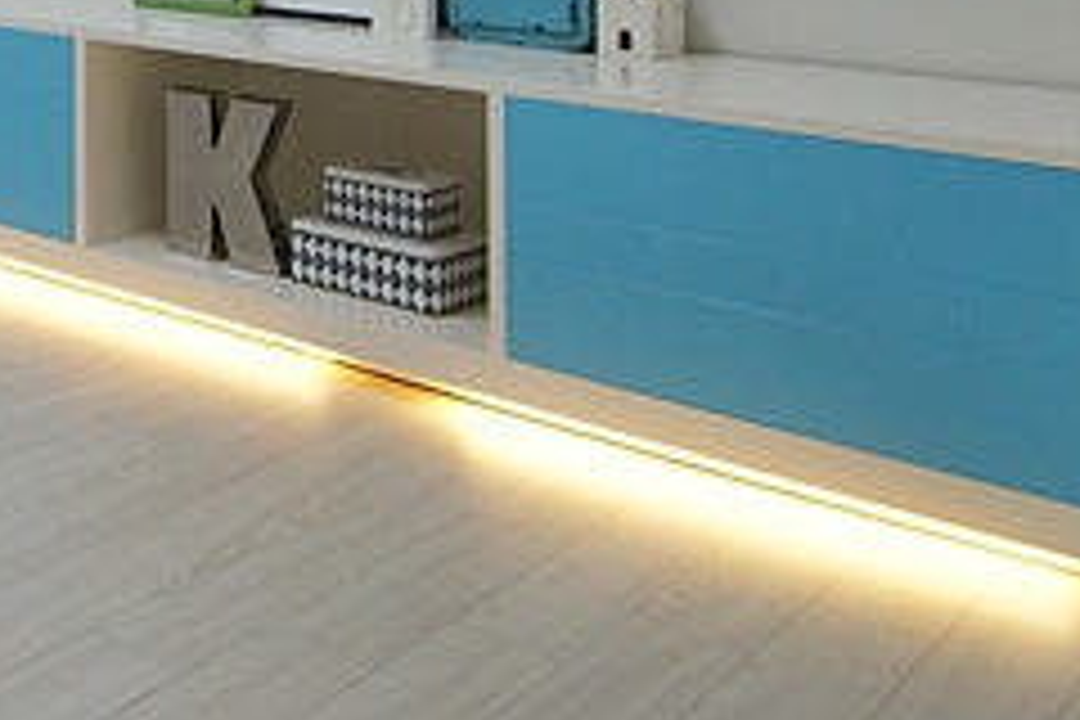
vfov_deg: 23.6
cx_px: -274
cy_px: -234
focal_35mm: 50
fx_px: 1500
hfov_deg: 31.7
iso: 800
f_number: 4
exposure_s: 1/200
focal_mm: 10
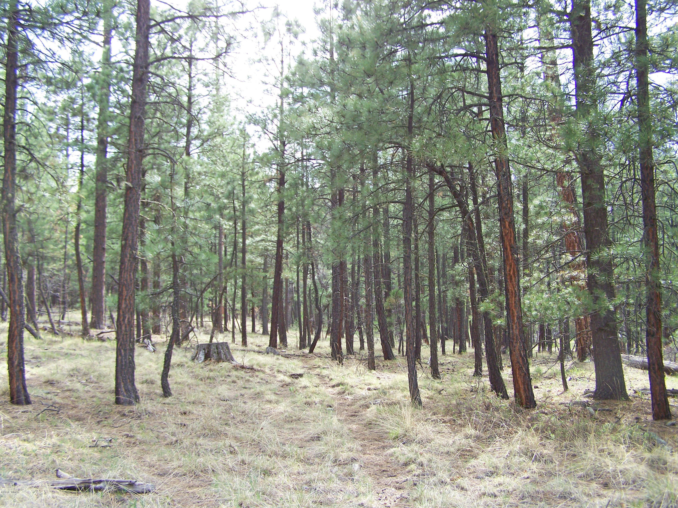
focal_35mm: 38
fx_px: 744
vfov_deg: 37.7
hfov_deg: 49.0
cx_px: 339
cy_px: 254
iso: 64
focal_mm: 6.3
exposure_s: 1/100
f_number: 2.8
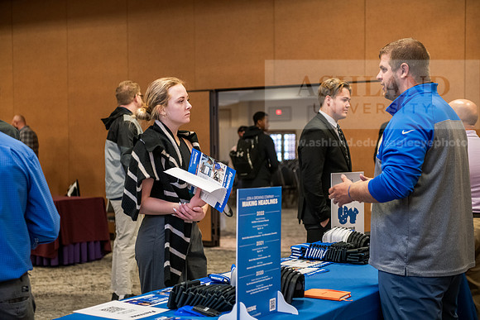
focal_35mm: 58
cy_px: 160
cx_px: 240
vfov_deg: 23.4
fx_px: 773
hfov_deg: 34.5
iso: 2500
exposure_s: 1/160
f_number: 3.2
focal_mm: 58
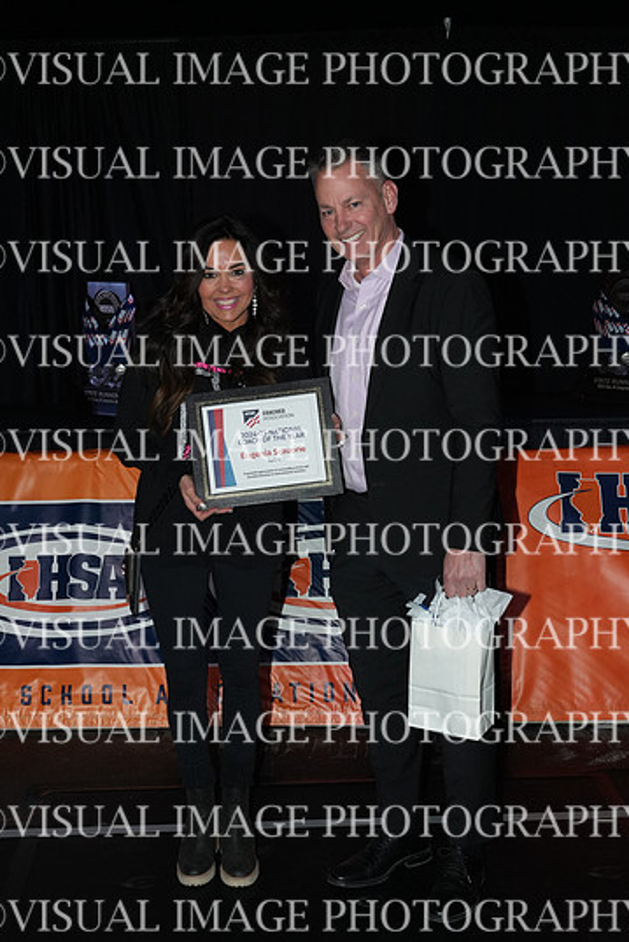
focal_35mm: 55
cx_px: 311
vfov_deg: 36.2
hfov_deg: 24.6
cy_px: 492
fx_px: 1440
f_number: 8
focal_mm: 34
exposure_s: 1/125
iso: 1250
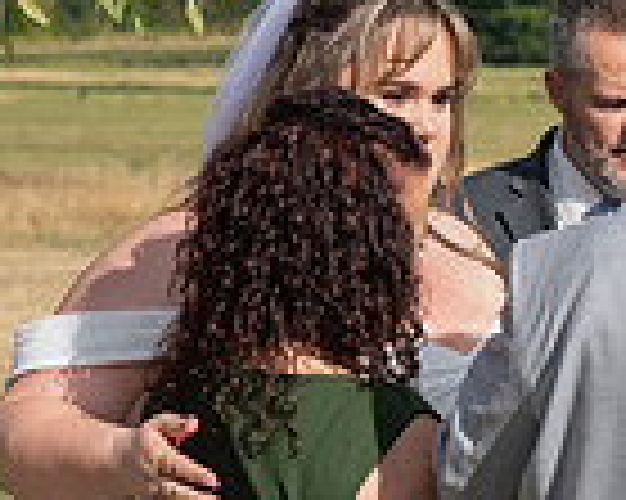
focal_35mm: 224
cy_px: 291
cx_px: 1004
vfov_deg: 6.9
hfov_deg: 8.4
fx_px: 4147
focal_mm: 57
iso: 400
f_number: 4.5
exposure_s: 1/6400
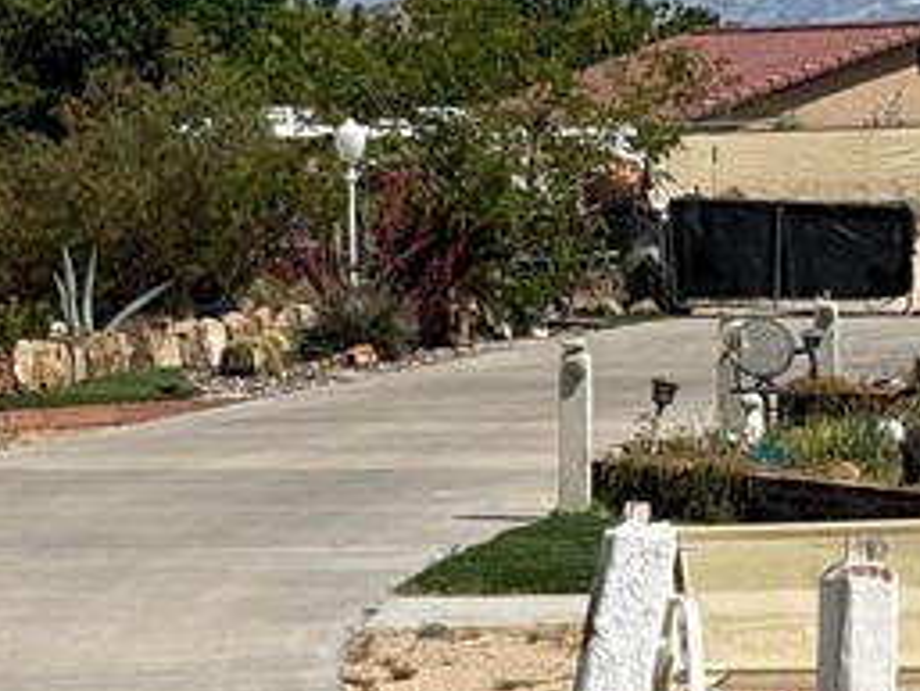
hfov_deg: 10.2
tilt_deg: +1.9
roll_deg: -0.4
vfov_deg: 7.8
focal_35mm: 191
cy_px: 115
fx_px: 5079
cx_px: 995
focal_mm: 6.76
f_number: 1.78
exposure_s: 1/8772
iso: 64
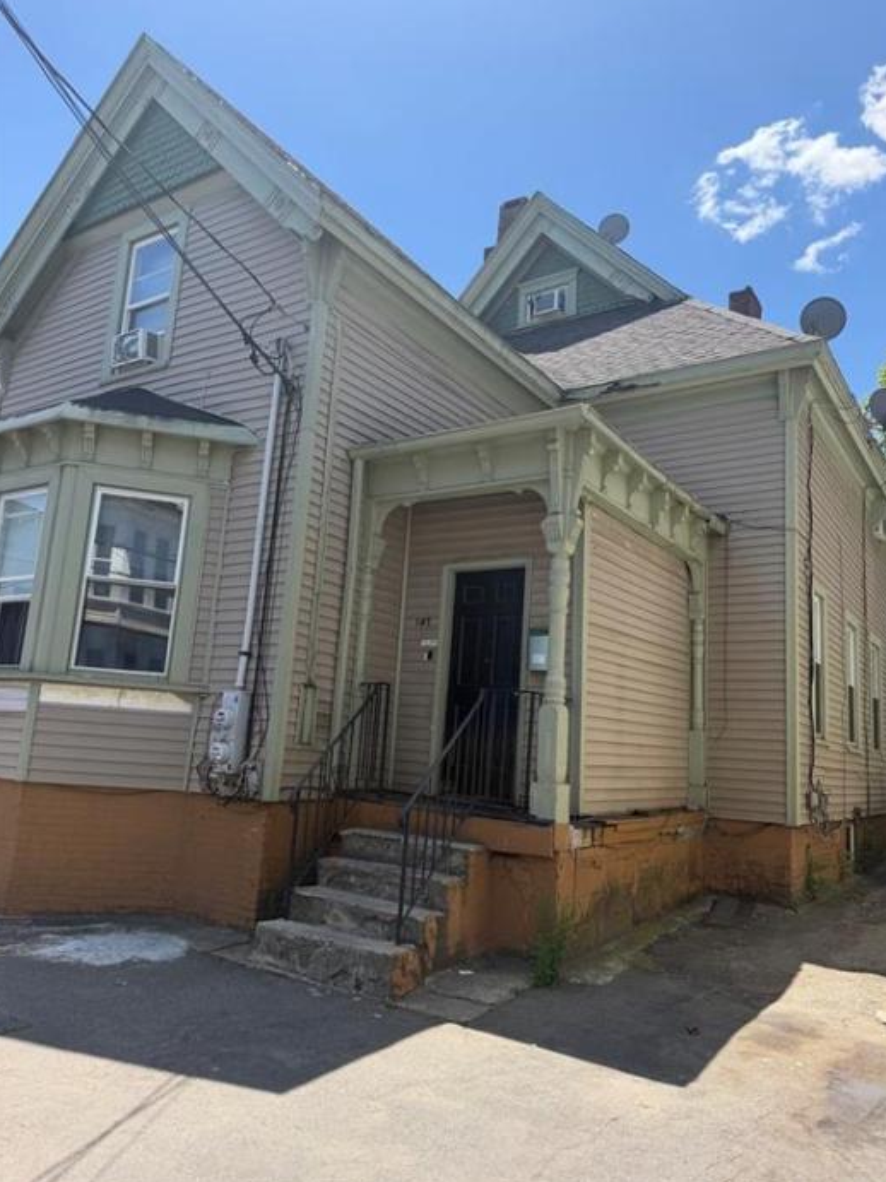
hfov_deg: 54.9
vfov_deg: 69.4
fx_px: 853
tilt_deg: +10.6
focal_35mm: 25
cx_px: 453
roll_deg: -4.4
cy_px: 588
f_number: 1.78
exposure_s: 1/2611
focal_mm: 6.76
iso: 100
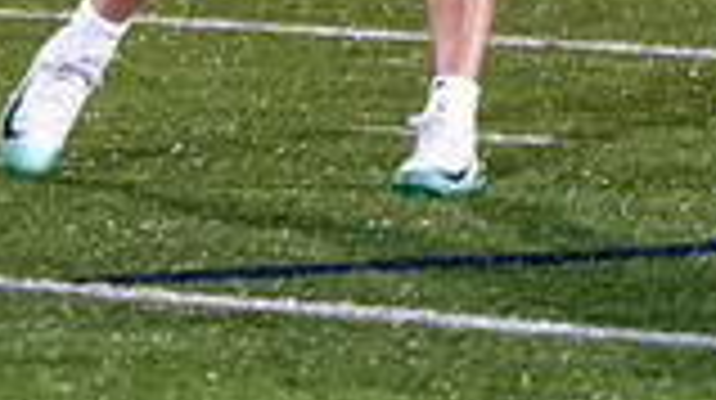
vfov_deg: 1.4
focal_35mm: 886
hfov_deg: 2.4
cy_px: -590
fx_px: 16801
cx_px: 519
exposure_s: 1/1000
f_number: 2.8
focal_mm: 104
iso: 2500
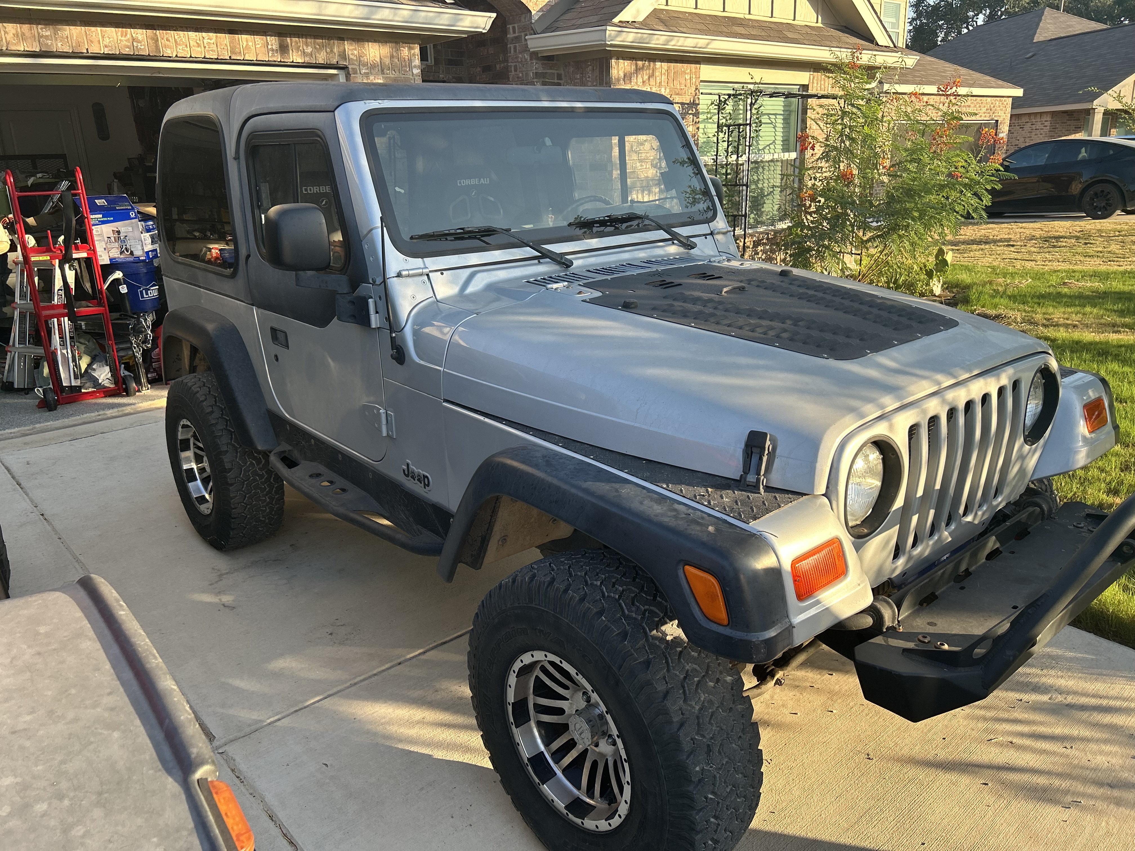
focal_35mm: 26
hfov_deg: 67.3
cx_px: 568
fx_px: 852
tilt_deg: -17.9
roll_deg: +2.4
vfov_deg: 53.1
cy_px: 426
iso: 50
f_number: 1.5
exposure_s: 1/604
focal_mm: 5.7
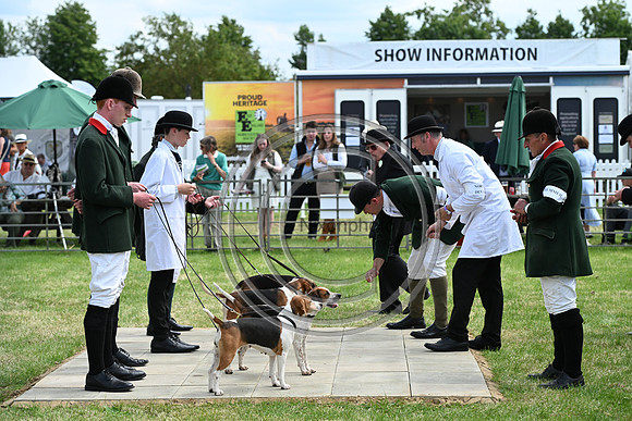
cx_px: 316
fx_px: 1615
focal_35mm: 92
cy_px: 210
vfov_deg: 14.9
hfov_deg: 22.1
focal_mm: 92
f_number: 4.5
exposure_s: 1/1000
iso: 280
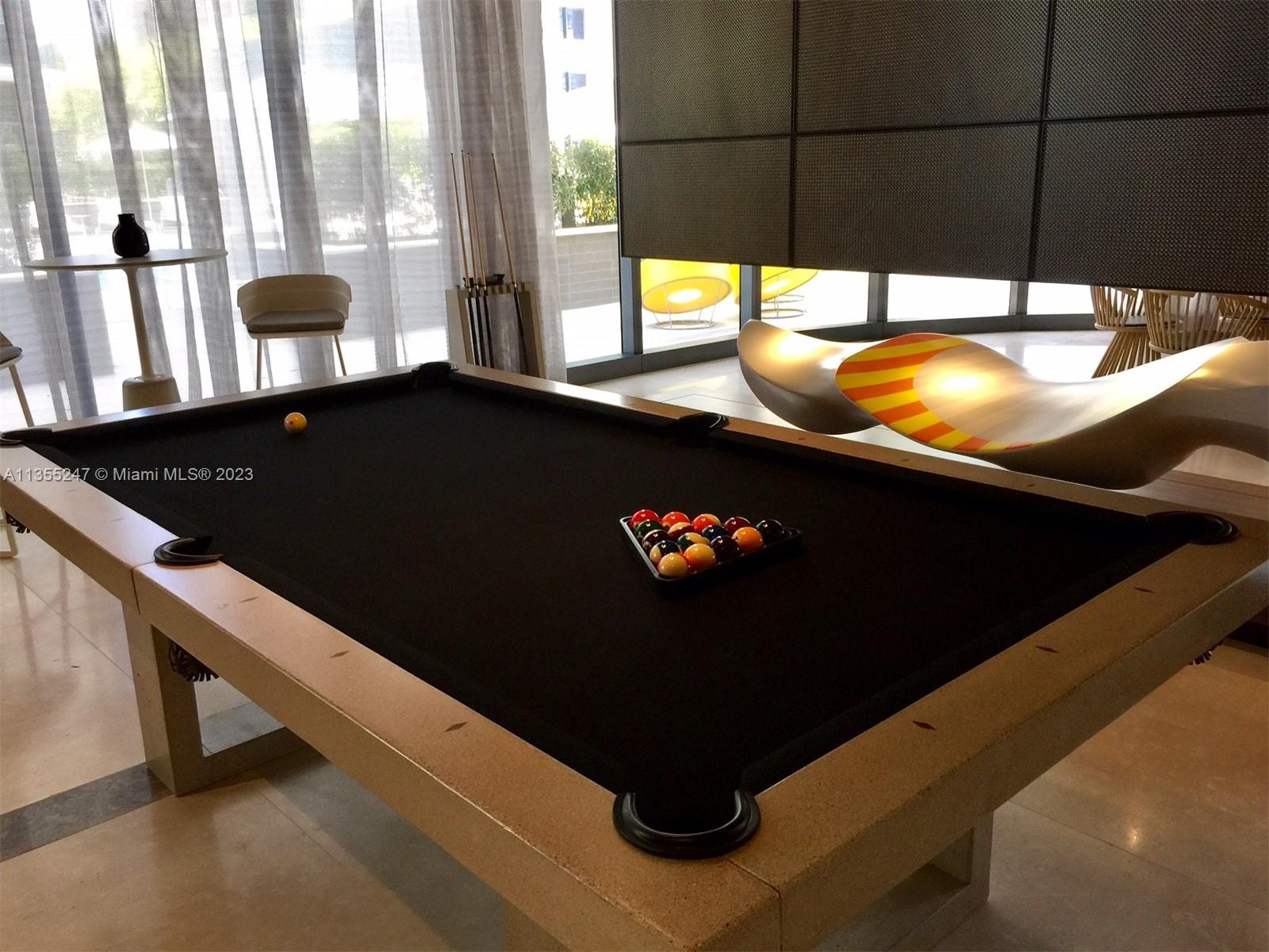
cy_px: 476
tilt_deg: -16.0
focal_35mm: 29
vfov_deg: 48.2
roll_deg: +0.9
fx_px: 1063
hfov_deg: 61.7
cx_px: 634
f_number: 2.2
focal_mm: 4.15
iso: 40
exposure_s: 1/30
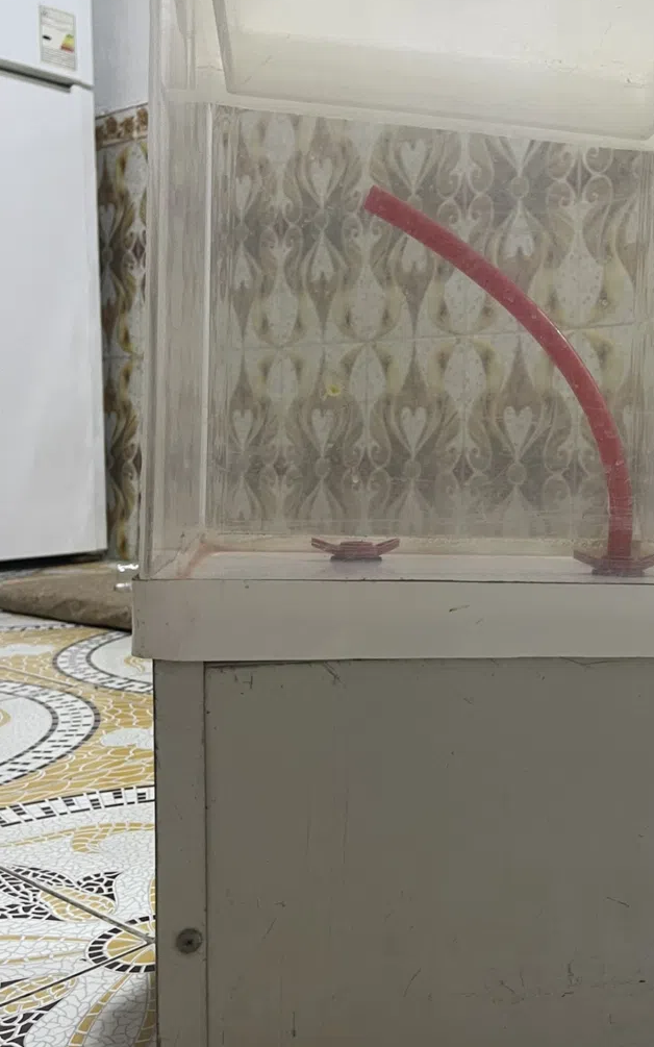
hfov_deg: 34.2
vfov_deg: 54.0
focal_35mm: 36
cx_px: 532
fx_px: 1027
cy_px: 512
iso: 160
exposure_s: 1/50
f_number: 1.6
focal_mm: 5.1
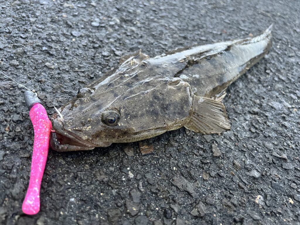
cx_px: 150
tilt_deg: -43.5
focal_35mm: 26
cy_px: 112
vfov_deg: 53.1
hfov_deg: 67.3
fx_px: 225
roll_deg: -12.1
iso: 500
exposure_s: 1/55
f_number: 1.5
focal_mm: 5.7
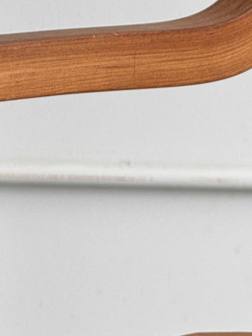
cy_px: 268
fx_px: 3475
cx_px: 365
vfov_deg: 5.5
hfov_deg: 4.1
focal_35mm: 358
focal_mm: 15.66
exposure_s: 1/205
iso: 64
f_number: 2.8
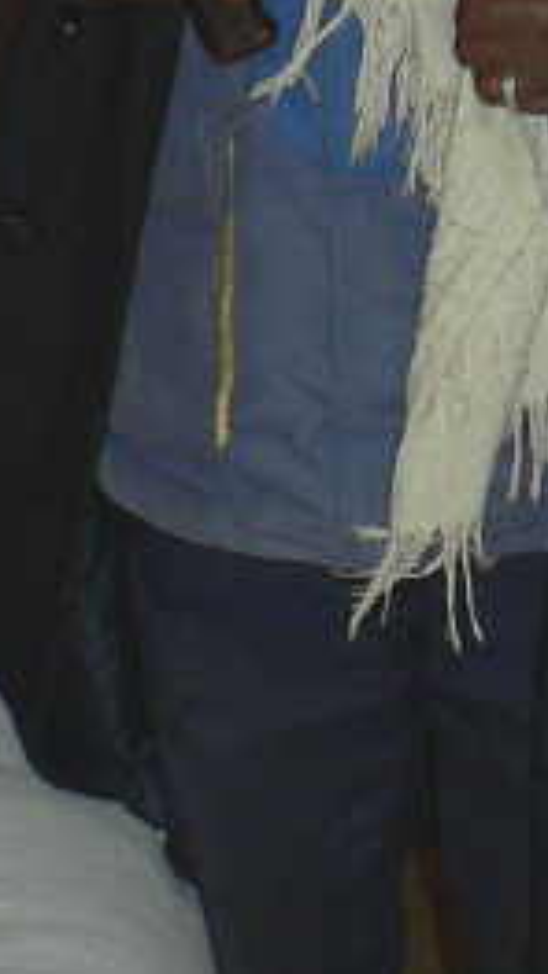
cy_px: 448
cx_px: 763
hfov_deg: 8.2
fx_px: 3745
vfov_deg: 14.8
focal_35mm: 145
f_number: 2.8
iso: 100
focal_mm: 6
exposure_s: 1/60
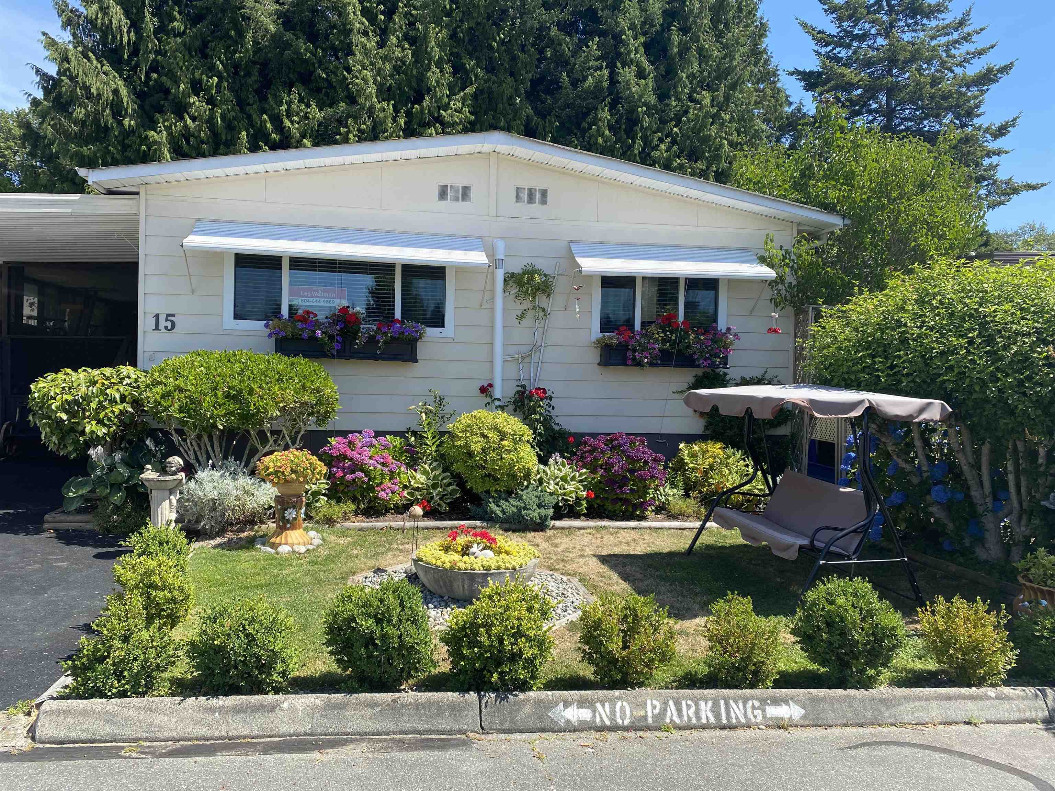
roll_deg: -0.6
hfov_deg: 67.3
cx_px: 528
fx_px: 792
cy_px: 396
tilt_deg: -3.9
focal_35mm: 26
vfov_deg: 53.1
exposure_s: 1/1316
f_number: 1.8
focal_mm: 4.25
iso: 32
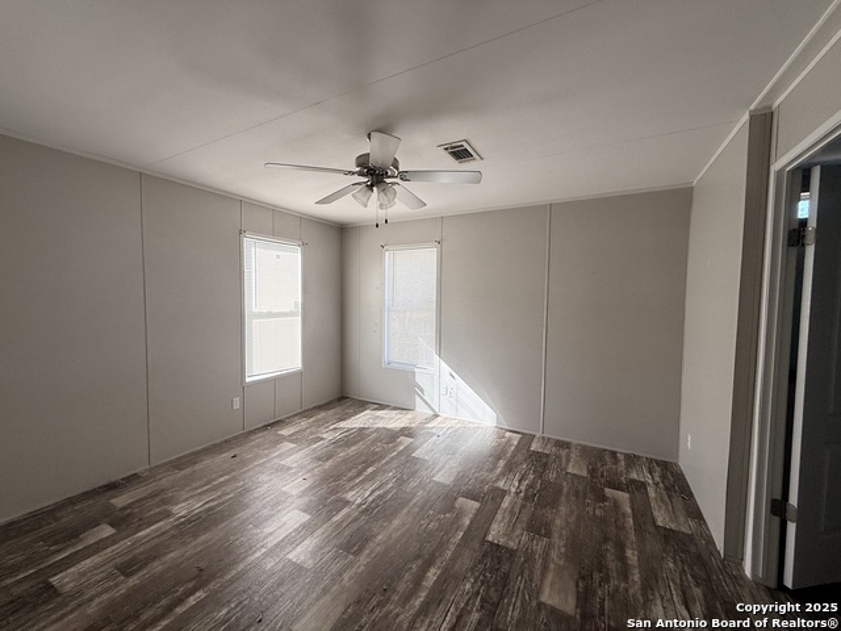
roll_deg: -0.1
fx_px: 340
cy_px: 316
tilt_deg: -1.9
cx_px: 420
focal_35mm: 14
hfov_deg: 102.1
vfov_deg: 85.7
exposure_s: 1/166
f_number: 2.2
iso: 64
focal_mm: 2.22
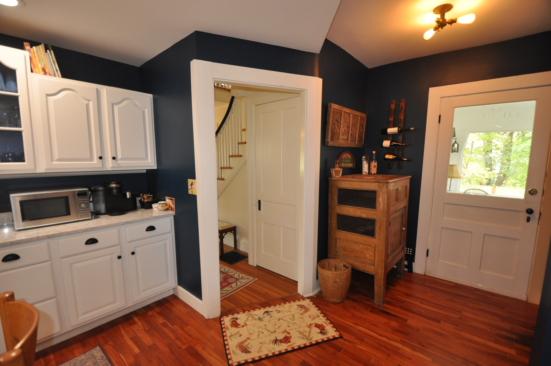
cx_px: 276
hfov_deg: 100.5
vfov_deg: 77.2
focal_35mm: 15
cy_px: 183
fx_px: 229
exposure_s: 1/60
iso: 800
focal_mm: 10
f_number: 3.5
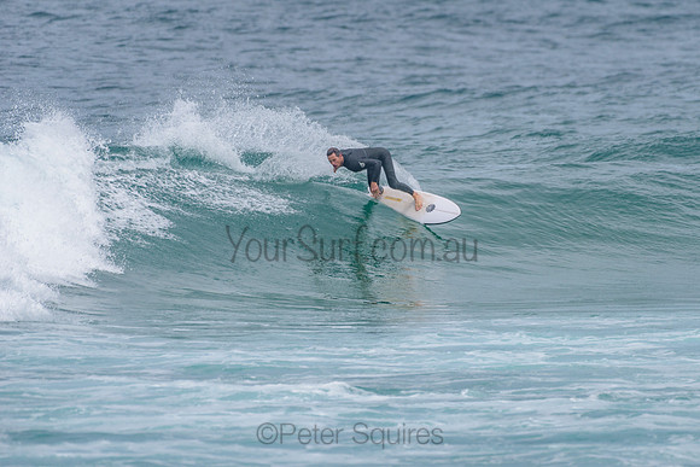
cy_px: 188
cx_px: 423
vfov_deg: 2.2
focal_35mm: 613
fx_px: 11917
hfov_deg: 3.4
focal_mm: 500
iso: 125
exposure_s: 1/2000
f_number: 5.6
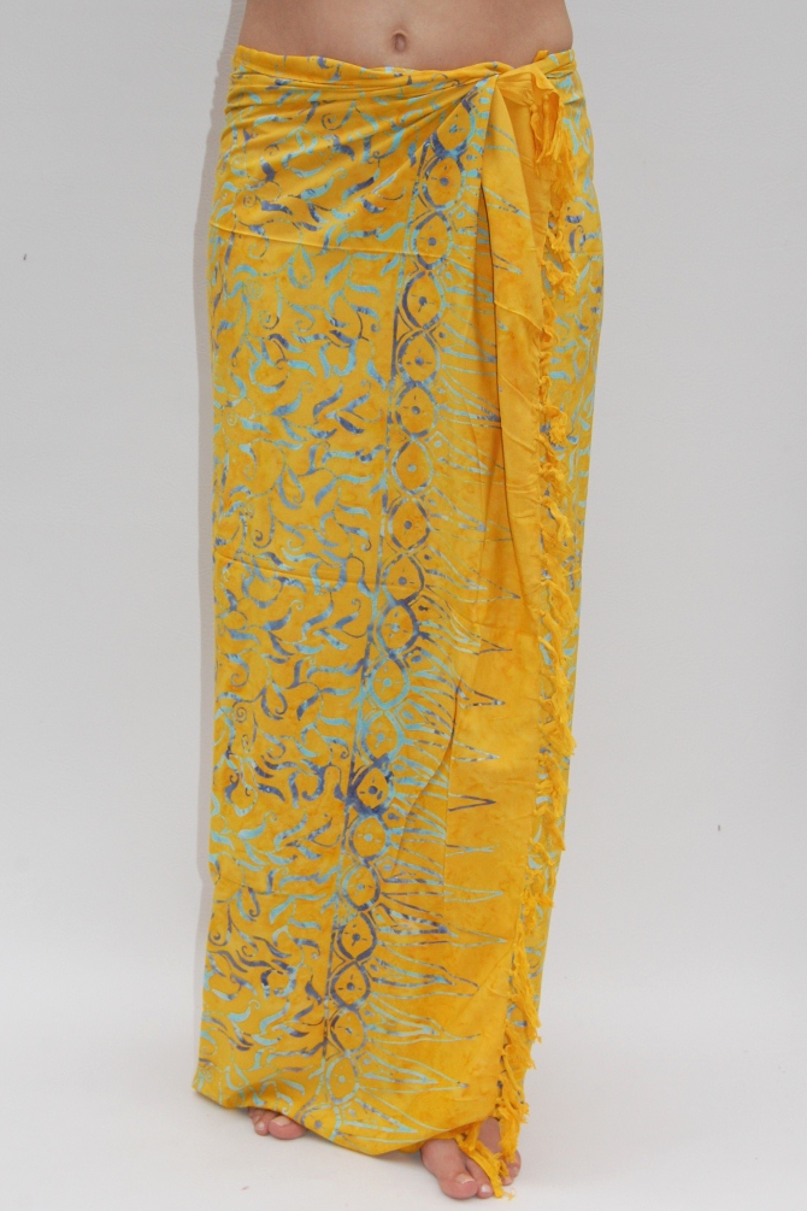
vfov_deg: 37.2
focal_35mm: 54
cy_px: 609
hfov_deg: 25.3
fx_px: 1799
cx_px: 398
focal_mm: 35
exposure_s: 1/500
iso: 800
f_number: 9
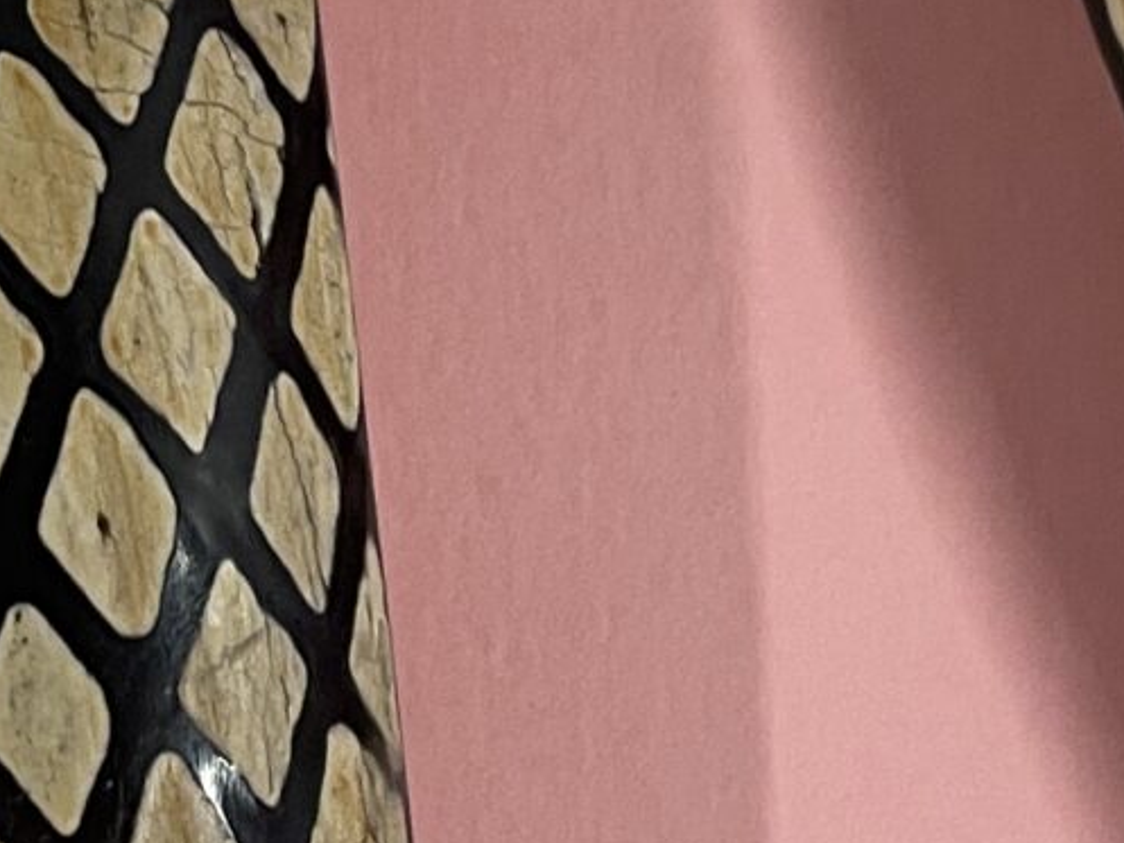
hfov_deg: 14.5
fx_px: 4352
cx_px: 14
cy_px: 61
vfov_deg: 11.0
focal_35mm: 134
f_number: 1.6
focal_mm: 4.2
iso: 125
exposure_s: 1/50
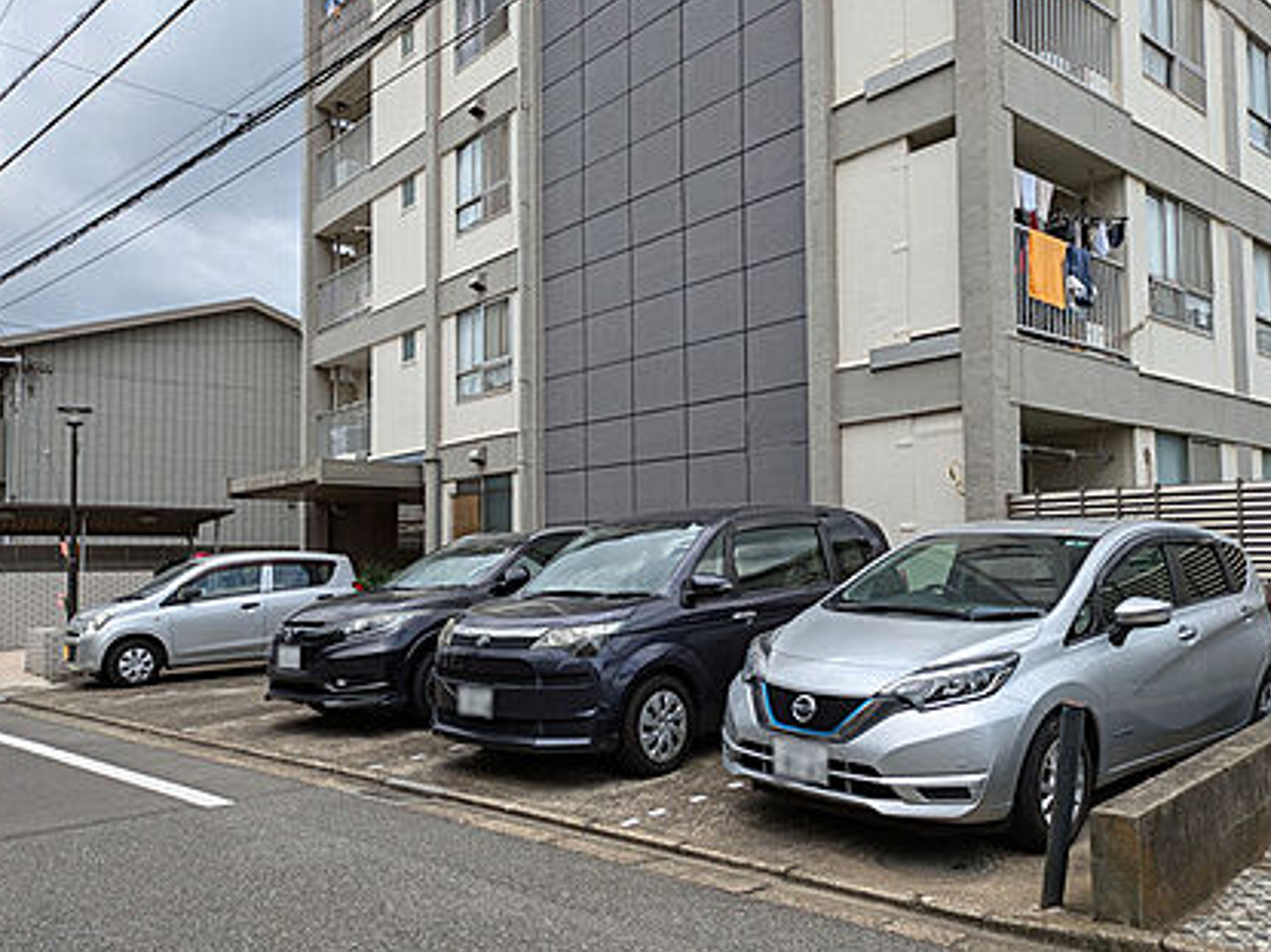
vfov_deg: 51.3
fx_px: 991
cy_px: 499
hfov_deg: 65.3
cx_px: 668
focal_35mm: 27
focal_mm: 5.43
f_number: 1.89
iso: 43
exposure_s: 1/1776
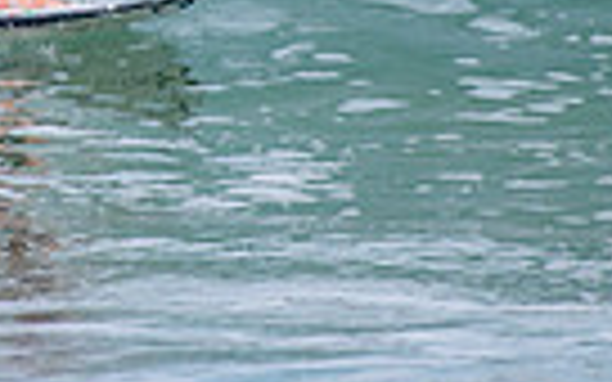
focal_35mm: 2172
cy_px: -155
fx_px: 36227
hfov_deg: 1.0
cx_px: -14
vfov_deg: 0.6
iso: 250
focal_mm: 500
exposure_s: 1/2000
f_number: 5.6
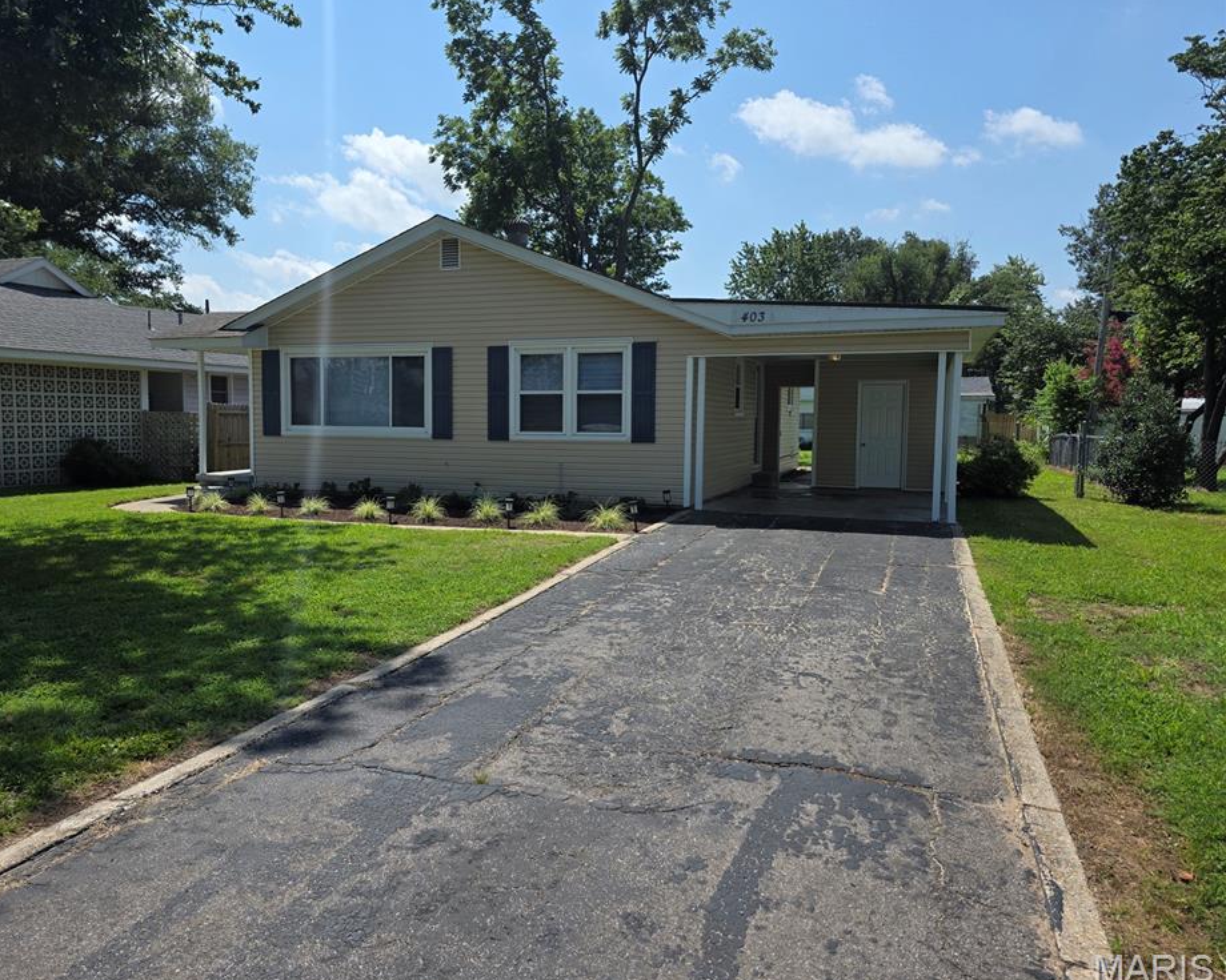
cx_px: 545
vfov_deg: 56.8
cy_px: 486
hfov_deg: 67.9
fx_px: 907
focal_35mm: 25
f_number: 1.7
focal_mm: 6.3
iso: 80
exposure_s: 1/6574
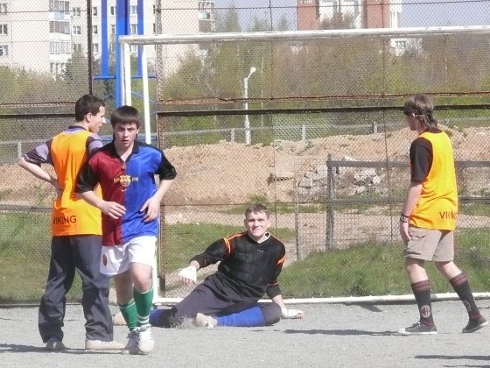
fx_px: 5648
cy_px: 184
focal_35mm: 399
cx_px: 245
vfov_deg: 3.7
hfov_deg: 5.0
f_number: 8
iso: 400
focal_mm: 47.3
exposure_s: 1/1000
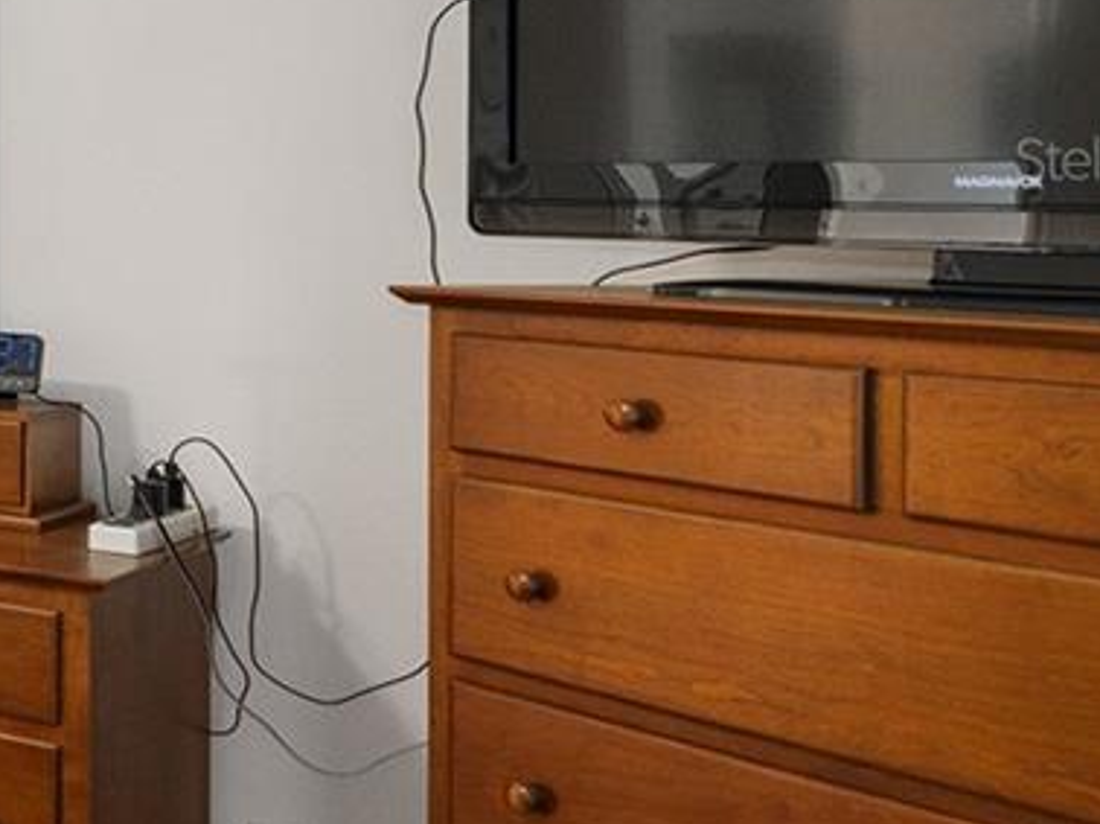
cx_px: -1053
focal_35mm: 57
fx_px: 1810
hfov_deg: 19.8
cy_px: 157
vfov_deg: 25.2
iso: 400
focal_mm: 14
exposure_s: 1/8
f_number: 8
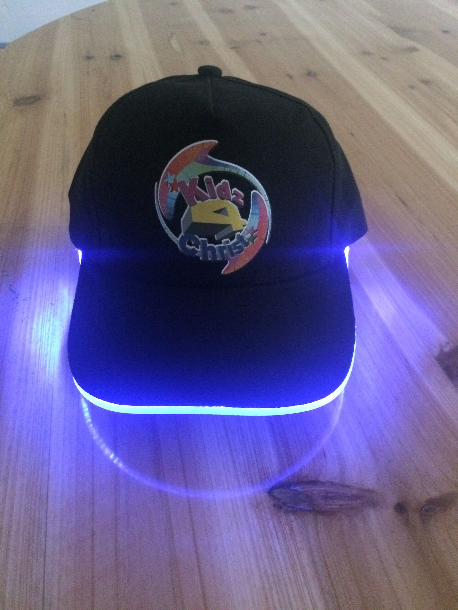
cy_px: 305
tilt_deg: -43.9
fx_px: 512
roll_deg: -2.3
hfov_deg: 48.2
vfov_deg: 61.7
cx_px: 229
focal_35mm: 29
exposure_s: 1/17
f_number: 2.2
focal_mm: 4.15
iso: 2000
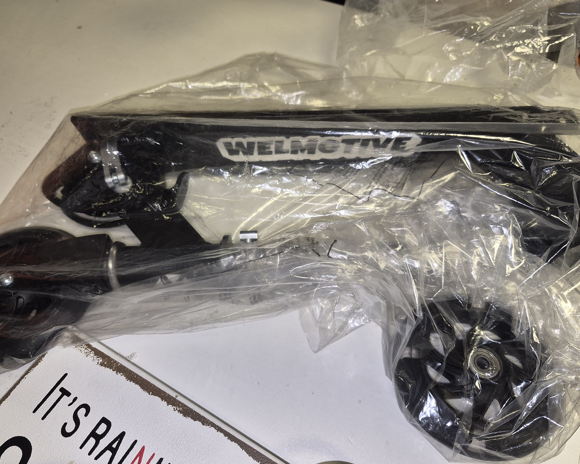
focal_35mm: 24
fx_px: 412
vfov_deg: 58.8
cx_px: 290
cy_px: 232
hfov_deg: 70.3
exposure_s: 1/33
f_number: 1.8
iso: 100
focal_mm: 5.4
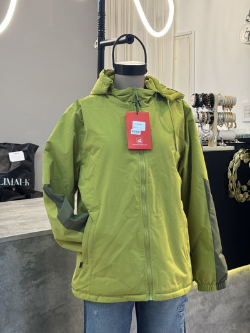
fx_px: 462
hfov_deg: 30.3
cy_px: 166
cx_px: 125
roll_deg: +1.2
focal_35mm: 48
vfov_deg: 39.6
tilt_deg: -5.3
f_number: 1.78
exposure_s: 1/50
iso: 64
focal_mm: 6.76
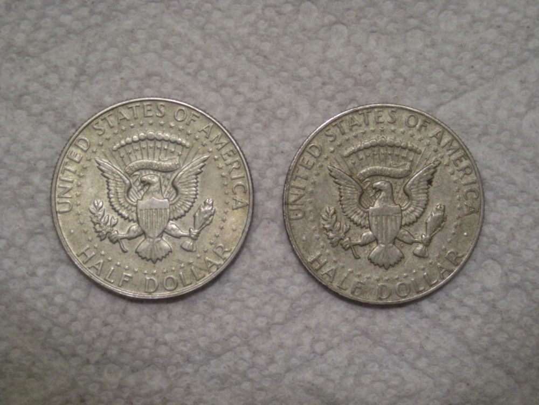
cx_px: 270
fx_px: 1183
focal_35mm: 76
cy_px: 202
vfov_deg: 19.4
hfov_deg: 25.7
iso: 305
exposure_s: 1/57
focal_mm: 12.3
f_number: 3.9
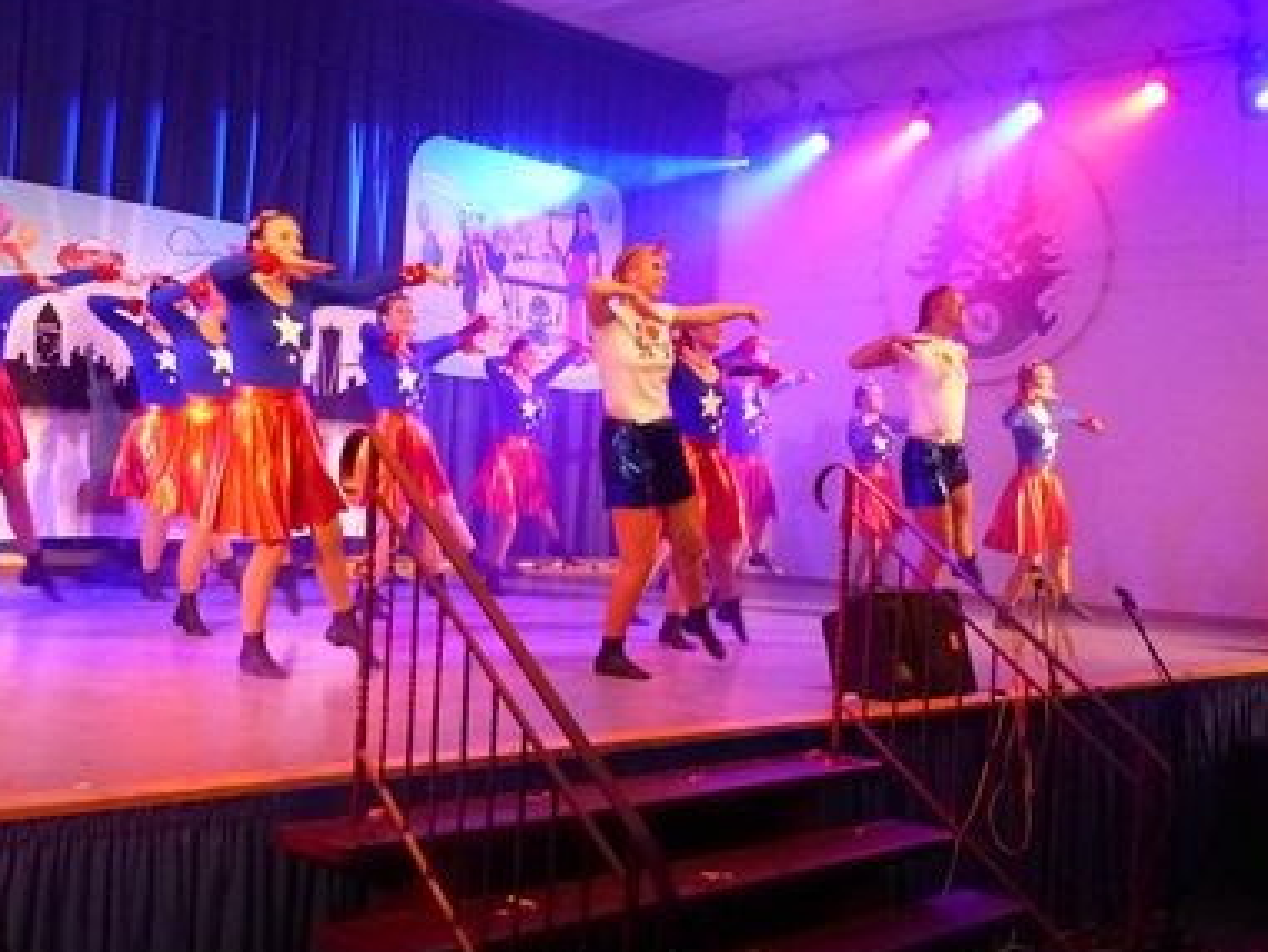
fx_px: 1539
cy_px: 389
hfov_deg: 44.7
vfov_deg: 34.3
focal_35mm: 42
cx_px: 559
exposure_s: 1/40
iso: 800
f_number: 2.8
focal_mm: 4.5
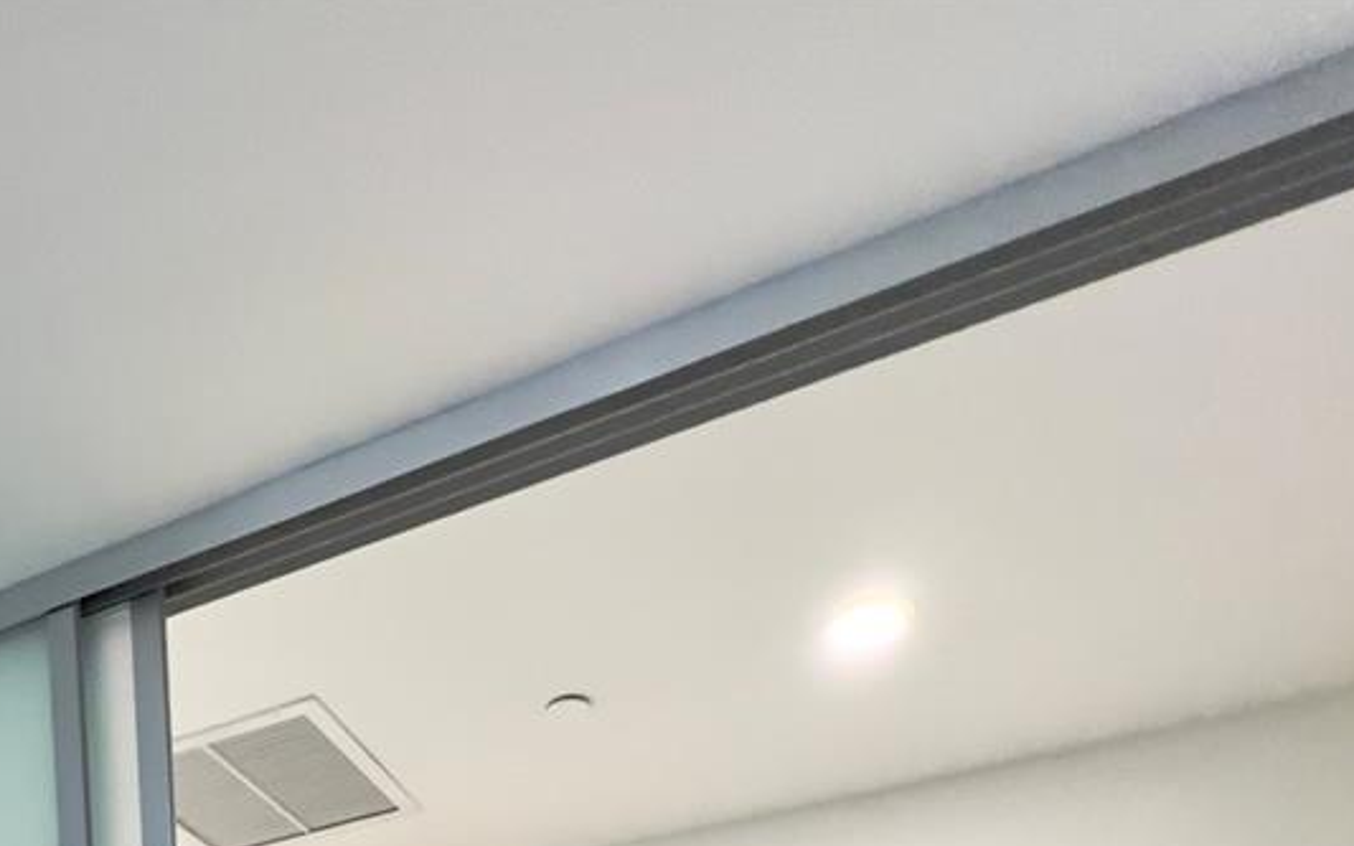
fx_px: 1144
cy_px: 1514
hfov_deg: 57.9
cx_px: 330
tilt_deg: -5.7
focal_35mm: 31
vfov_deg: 22.6
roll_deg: +2.6
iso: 160
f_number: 1.8
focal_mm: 1.57
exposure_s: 1/120
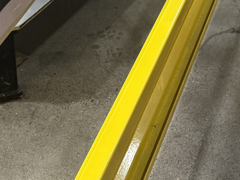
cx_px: 300
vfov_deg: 11.5
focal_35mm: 127
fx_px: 881
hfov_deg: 14.9
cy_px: -13
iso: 200
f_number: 1.78
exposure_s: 1/72
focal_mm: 6.76
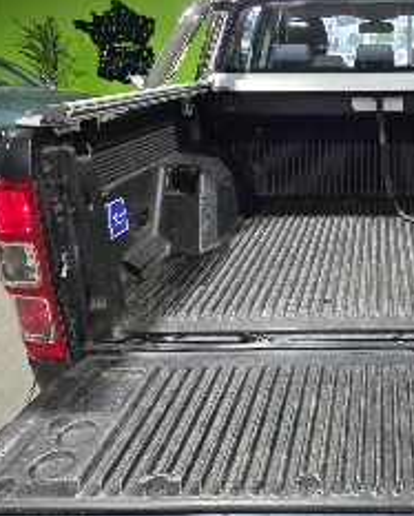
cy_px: 255
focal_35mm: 40
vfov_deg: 45.7
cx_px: 376
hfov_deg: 35.1
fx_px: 611
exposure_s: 1/180
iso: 200
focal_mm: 6.25
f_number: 1.7
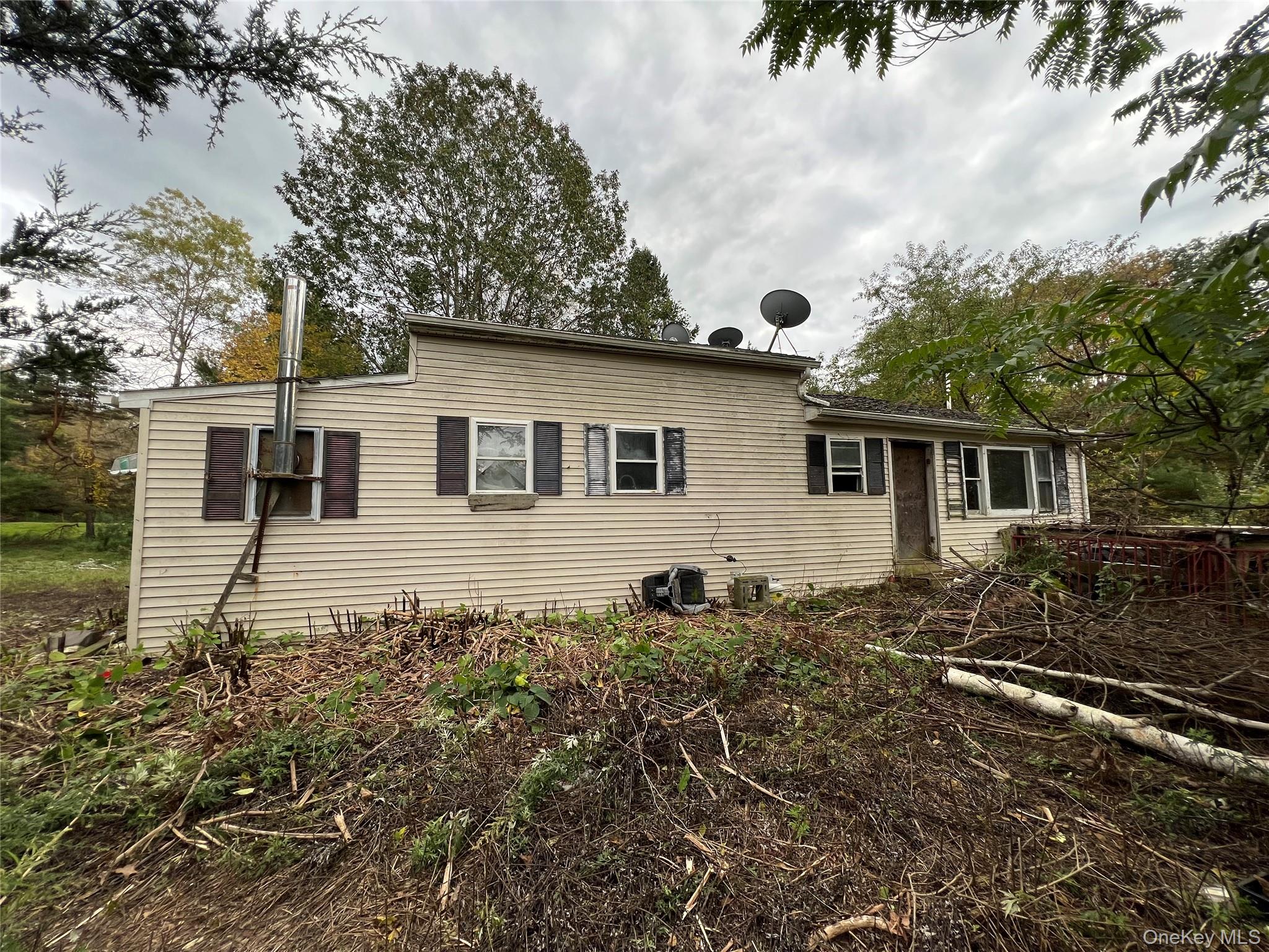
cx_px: 634
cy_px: 476
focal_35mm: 13
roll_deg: +0.9
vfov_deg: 89.9
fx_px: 477
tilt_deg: +2.9
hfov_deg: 106.2
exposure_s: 1/273
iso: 32
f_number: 1.8
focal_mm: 1.57
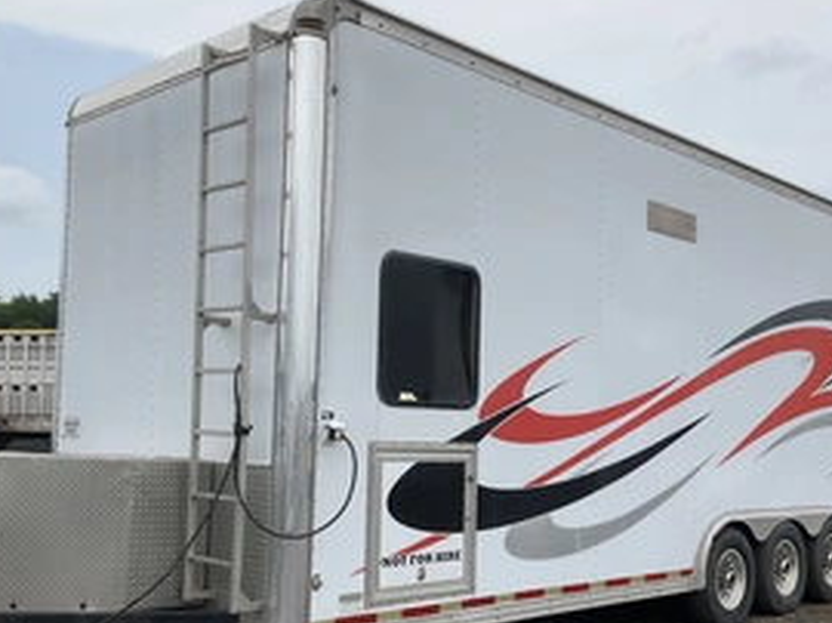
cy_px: 370
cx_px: 425
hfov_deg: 43.9
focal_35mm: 43
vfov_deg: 33.5
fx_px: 1033
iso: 25
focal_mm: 3
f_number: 1.8
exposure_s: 1/1984
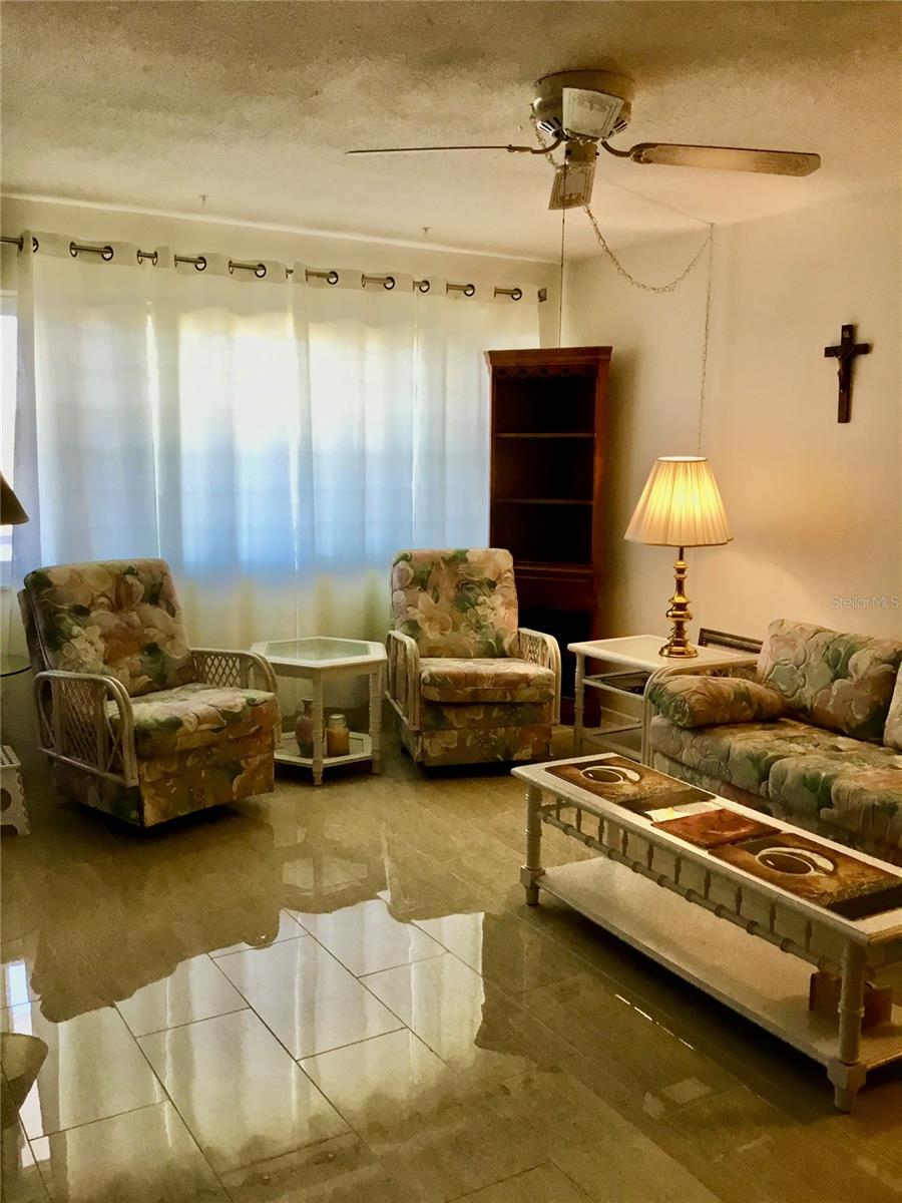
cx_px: 451
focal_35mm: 31
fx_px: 1077
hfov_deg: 45.4
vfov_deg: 58.4
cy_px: 602
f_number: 2.4
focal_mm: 3.3
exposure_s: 1/30
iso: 32
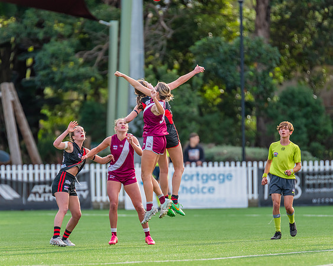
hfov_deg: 3.8
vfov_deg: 3.0
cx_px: 170
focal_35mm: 512
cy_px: 142
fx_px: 5048
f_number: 4
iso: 800
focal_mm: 420
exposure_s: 1/1000
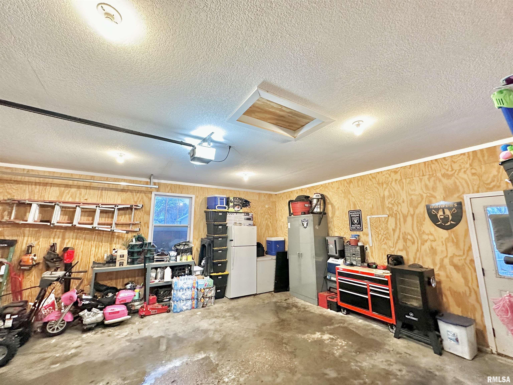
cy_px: 192
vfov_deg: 85.7
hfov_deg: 102.1
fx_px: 207
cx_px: 256
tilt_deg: +10.2
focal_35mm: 14
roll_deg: +0.4
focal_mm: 2.22
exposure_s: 1/40
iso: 400
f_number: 2.2
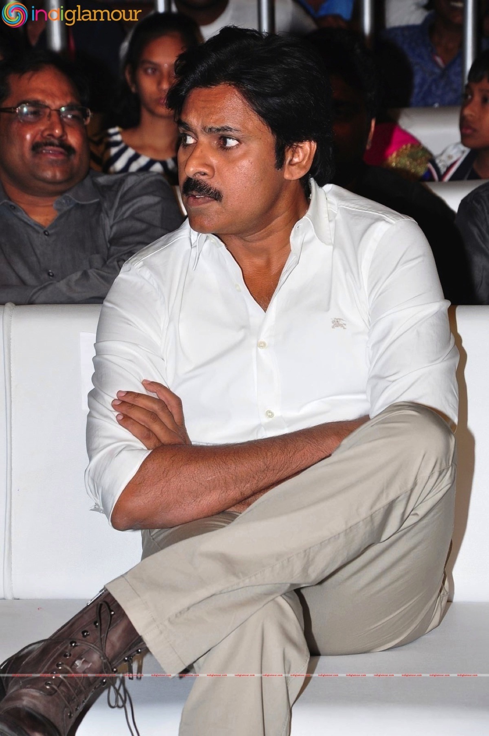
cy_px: 368
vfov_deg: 13.1
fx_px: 3216
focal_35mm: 158
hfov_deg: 8.7
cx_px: 244
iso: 500
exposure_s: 1/125
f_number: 8
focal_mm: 105
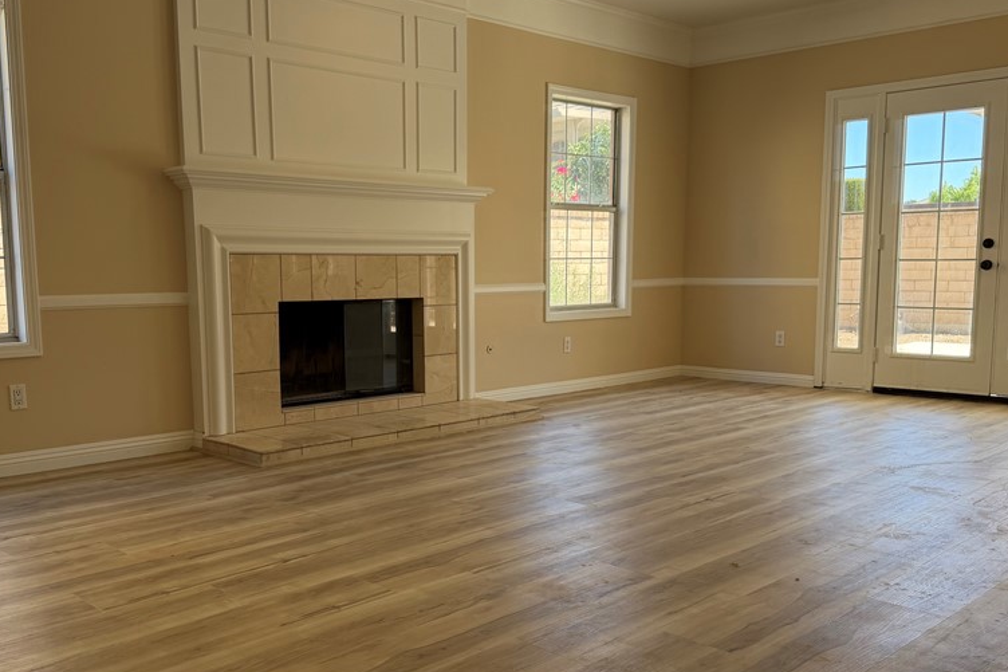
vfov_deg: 38.8
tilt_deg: -7.3
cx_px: 438
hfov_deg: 55.6
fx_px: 952
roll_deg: +0.6
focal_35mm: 34
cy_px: 390
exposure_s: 1/280
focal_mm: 6.76
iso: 80
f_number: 1.78
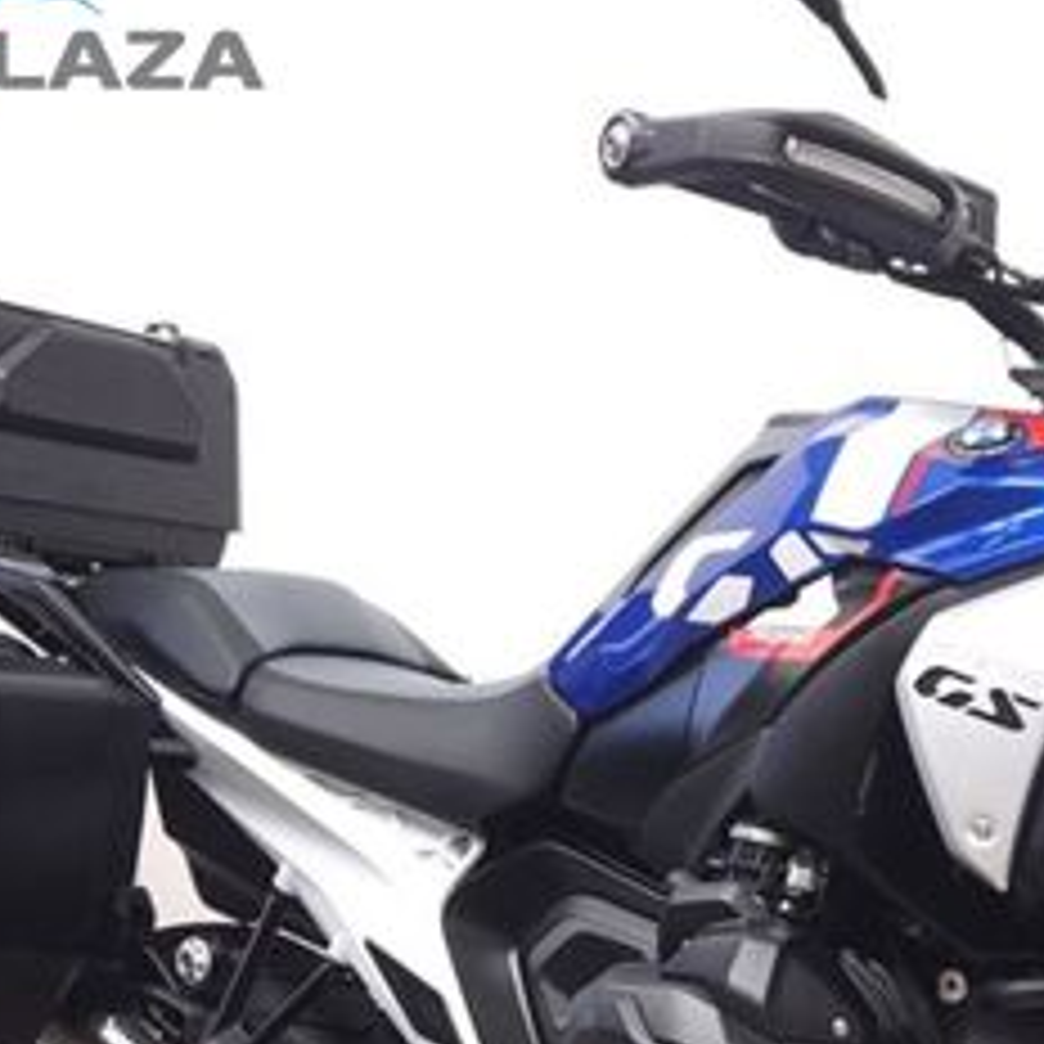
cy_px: 850
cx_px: 936
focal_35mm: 56
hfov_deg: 29.3
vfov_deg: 29.8
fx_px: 1911
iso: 125
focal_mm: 5.4
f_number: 1.8
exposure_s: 1/50
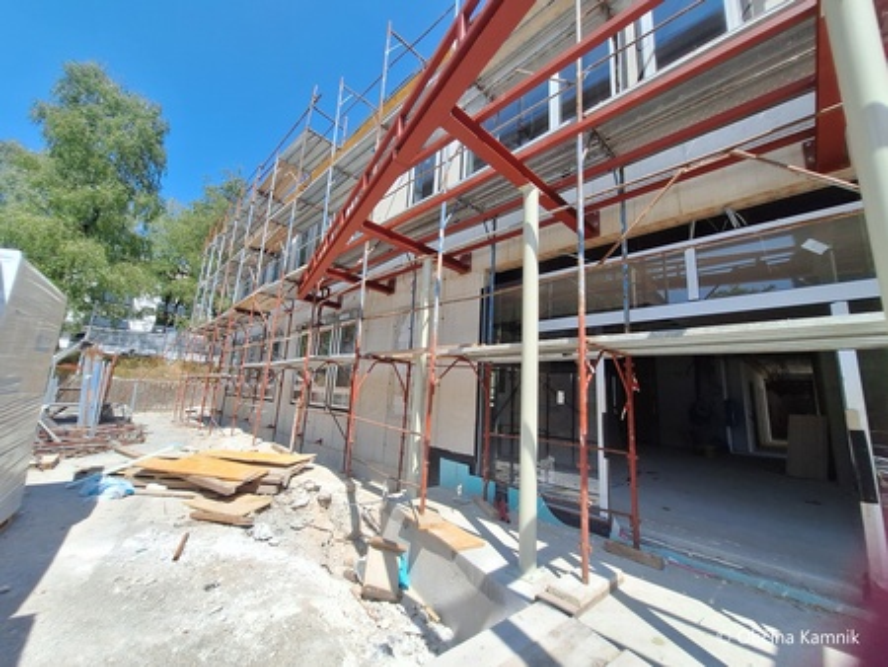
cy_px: 334
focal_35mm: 13
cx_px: 444
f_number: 2.2
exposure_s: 1/2028
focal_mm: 1.74
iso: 40
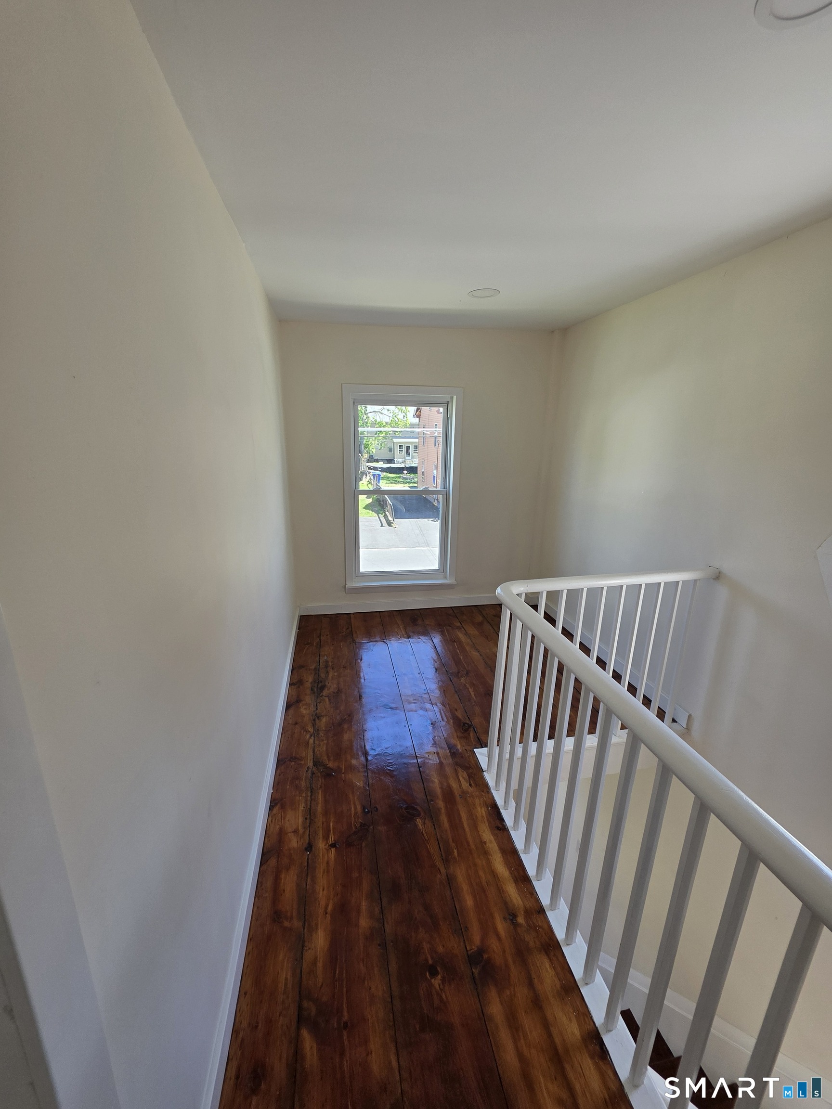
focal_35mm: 13
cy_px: 554
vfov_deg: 106.2
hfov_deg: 89.9
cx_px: 416
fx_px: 417
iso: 64
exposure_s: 1/120
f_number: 1.9
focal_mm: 2.2
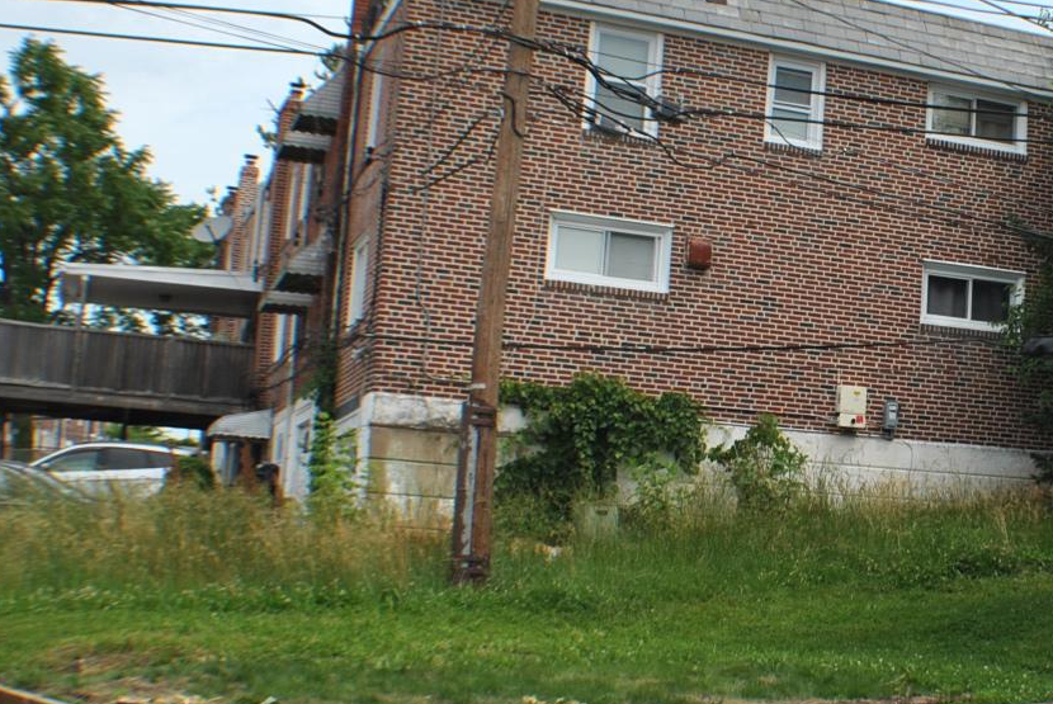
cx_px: 930
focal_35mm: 77
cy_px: 336
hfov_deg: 25.5
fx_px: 2254
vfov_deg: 17.8
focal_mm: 22
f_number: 10
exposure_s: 1/200
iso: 100
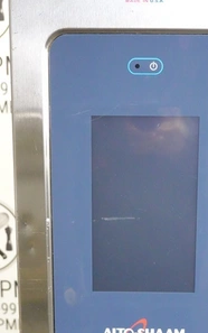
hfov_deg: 21.9
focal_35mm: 59
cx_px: 140
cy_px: 213
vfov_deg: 34.3
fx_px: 534
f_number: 4
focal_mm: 15.9
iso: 3200
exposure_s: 1/50
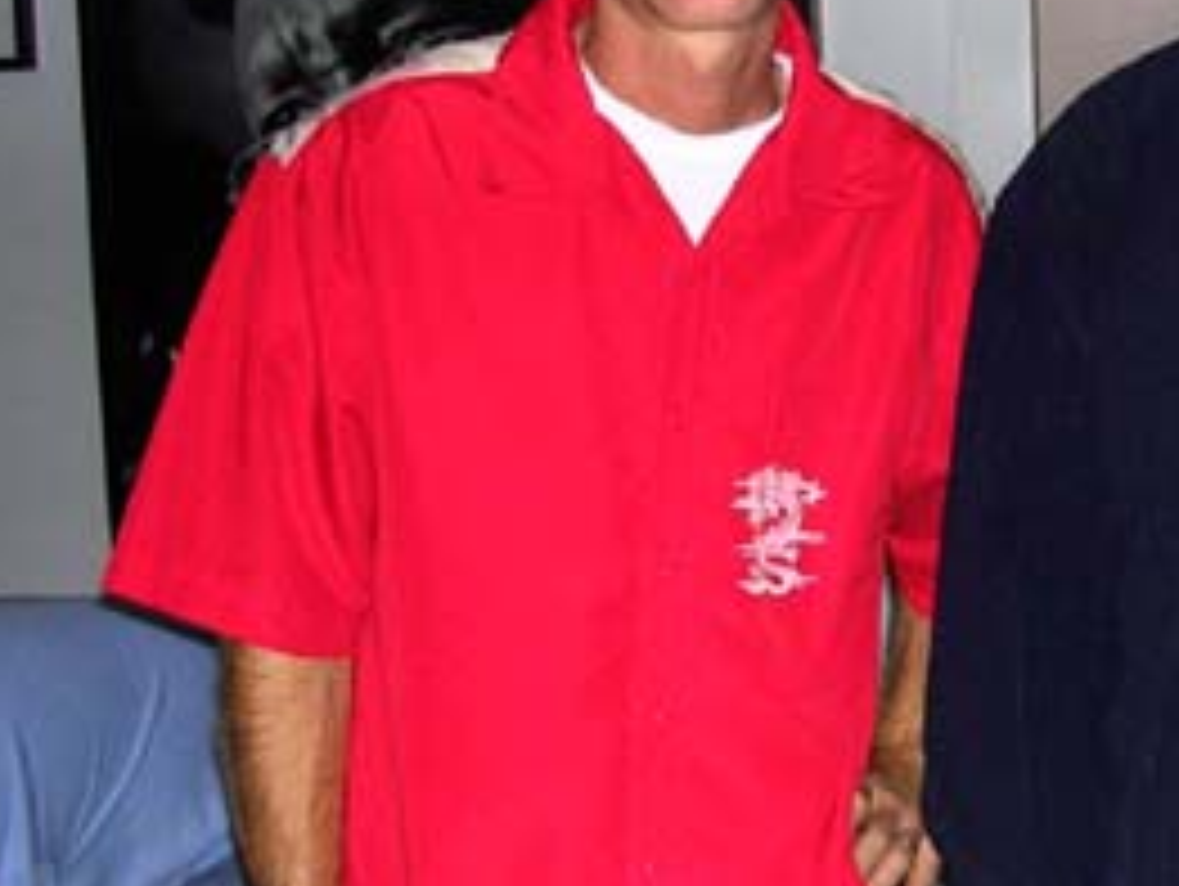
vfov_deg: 17.0
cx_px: 1251
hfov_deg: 21.5
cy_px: 292
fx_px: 2966
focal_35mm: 87
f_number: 2.8
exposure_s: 1/60.1
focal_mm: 5.8
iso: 118
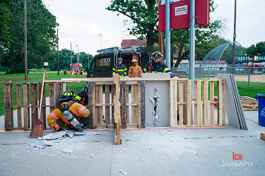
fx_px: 250
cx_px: 132
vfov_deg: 38.8
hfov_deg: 55.8
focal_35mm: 34
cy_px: 88
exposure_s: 1/200
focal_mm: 34
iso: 1600
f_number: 3.2
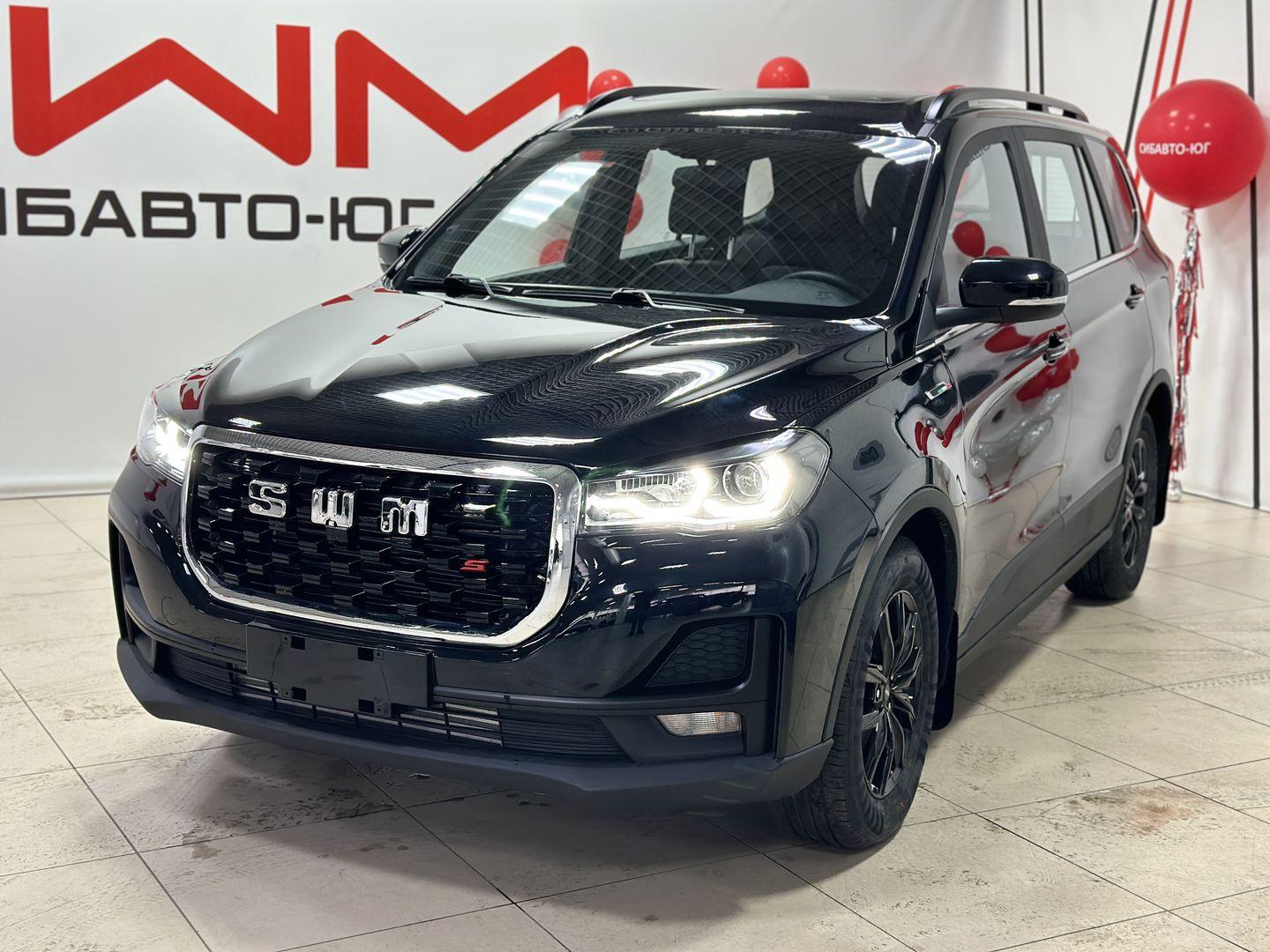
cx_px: 635
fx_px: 1761
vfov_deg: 30.3
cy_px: 476
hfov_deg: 39.7
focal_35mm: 48
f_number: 1.78
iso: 160
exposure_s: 1/100
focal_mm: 6.86
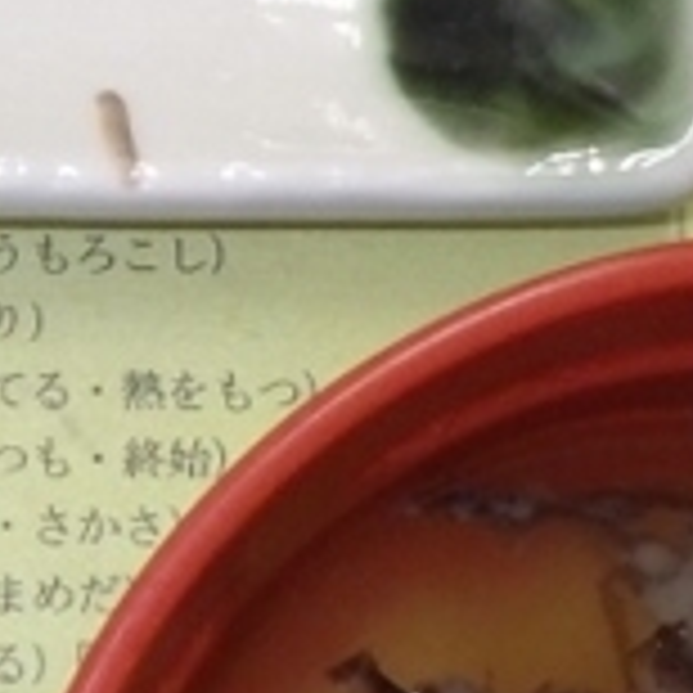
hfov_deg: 10.3
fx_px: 3737
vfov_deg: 10.6
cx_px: -274
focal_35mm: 165
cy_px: 342
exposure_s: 1/45
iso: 320
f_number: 3.5
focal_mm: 5
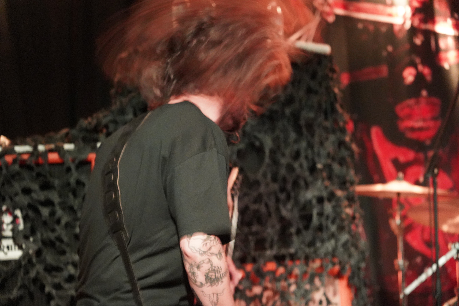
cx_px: 230
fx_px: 1224
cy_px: 153
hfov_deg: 21.2
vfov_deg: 14.3
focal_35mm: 96
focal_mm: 96
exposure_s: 1/20
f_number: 4
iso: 12800
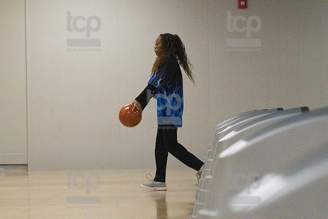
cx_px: 164
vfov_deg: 7.6
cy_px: 110
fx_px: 1639
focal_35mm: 180
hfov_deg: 11.4
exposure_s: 1/1250
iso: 10000
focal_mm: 120
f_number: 4
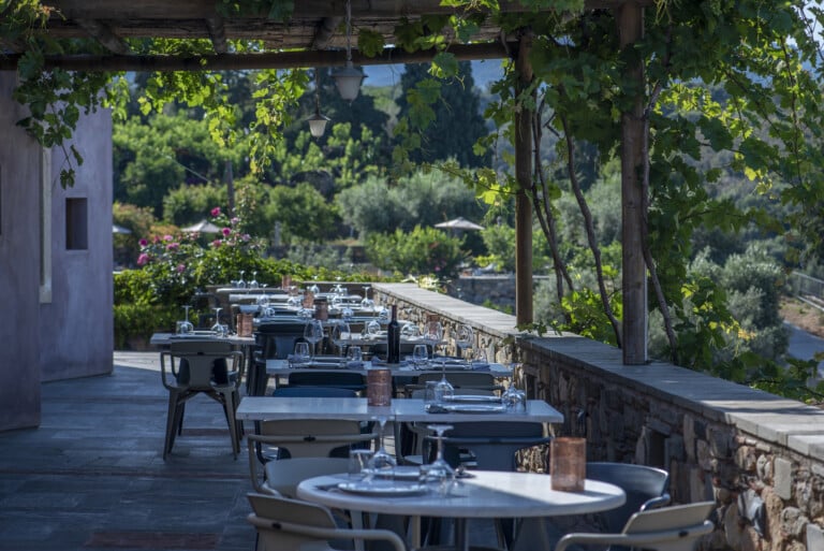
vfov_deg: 13.1
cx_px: 412
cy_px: 276
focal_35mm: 105
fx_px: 2405
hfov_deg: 19.4
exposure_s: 1/640
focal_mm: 105
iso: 100
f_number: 5.6
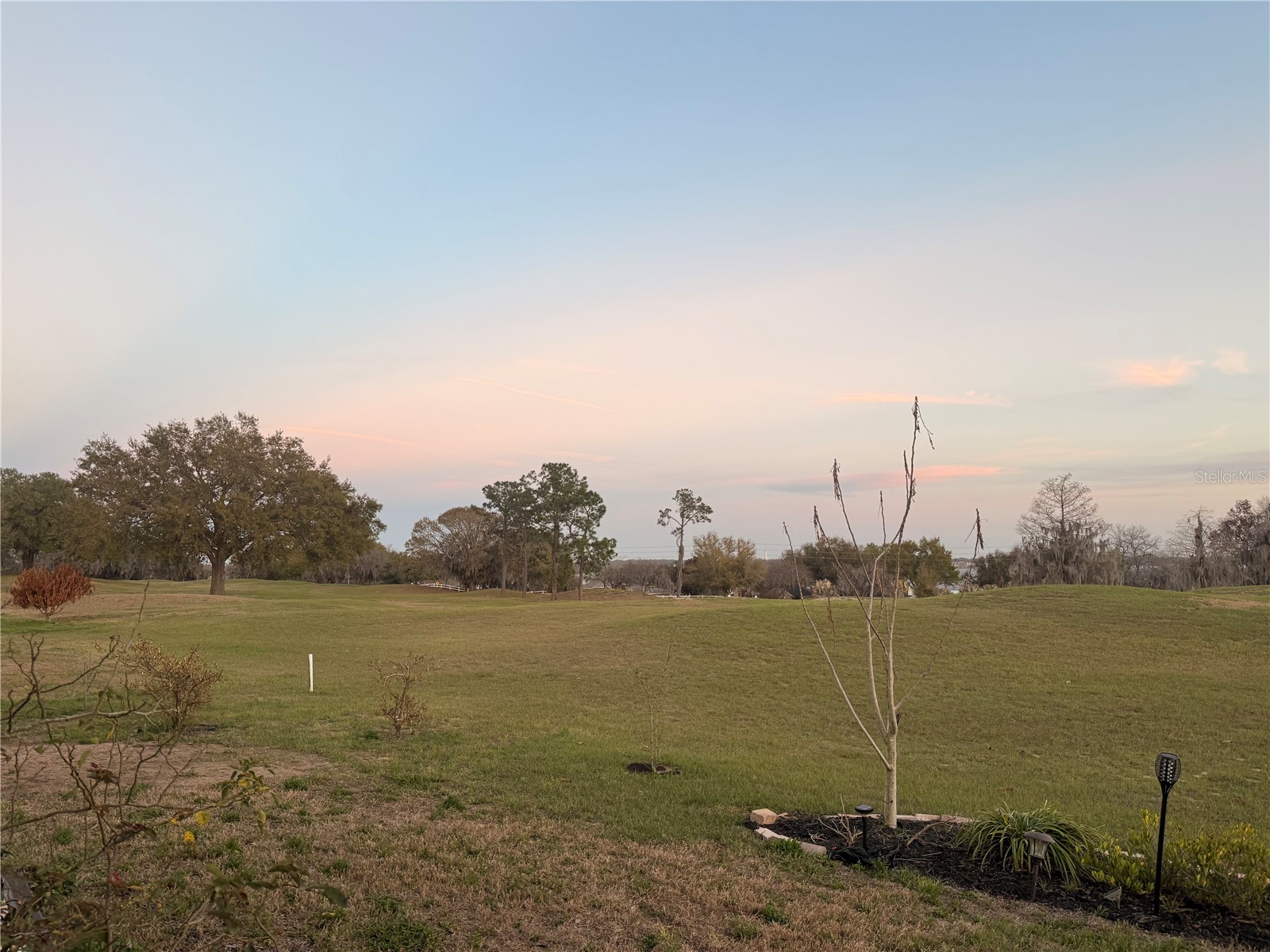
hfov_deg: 71.6
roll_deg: +0.7
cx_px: 635
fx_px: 881
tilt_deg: +6.7
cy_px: 476
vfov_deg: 56.8
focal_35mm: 24
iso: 125
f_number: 1.78
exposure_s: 1/121
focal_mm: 6.76
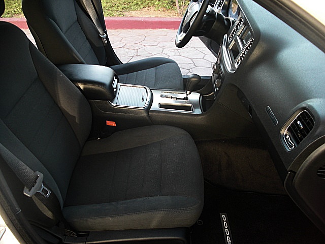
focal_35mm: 36
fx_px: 338
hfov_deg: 51.4
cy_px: 122
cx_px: 162
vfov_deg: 39.7
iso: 100
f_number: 2.8
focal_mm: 6.3
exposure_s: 1/60
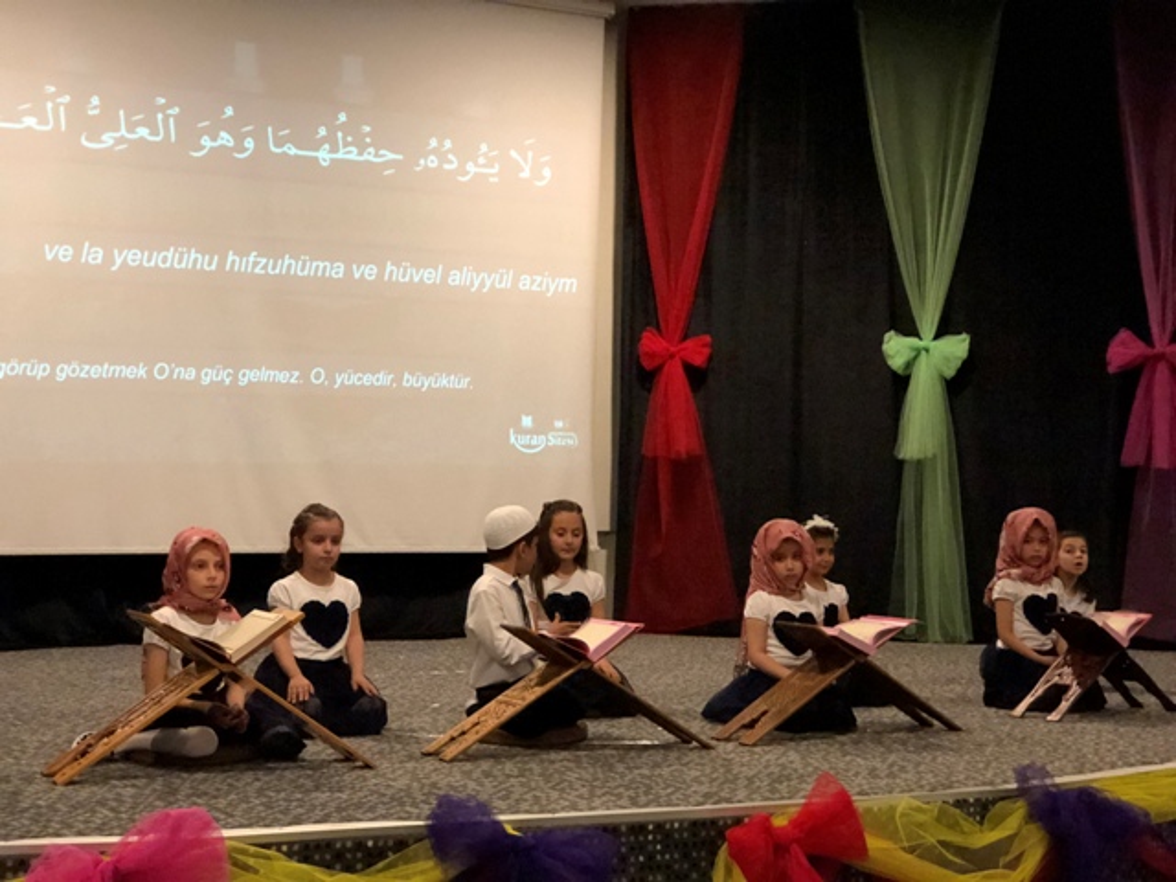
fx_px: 1936
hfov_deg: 33.8
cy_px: 441
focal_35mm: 57
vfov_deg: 25.7
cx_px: 588
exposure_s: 1/60
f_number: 2.8
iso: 1250
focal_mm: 6.6
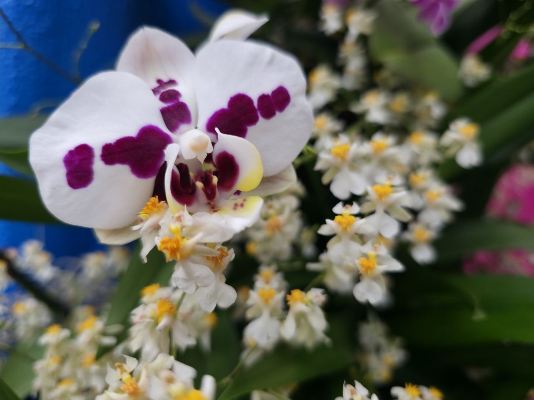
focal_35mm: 23
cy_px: 200
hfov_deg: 73.9
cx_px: 267
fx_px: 355
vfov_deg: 58.9
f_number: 1.7
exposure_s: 1/180
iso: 32
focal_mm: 6.3
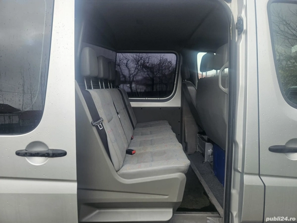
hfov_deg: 73.9
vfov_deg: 58.9
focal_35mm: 23
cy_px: 112
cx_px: 148
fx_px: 197
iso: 50
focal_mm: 5.4
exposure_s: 1/719
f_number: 1.8
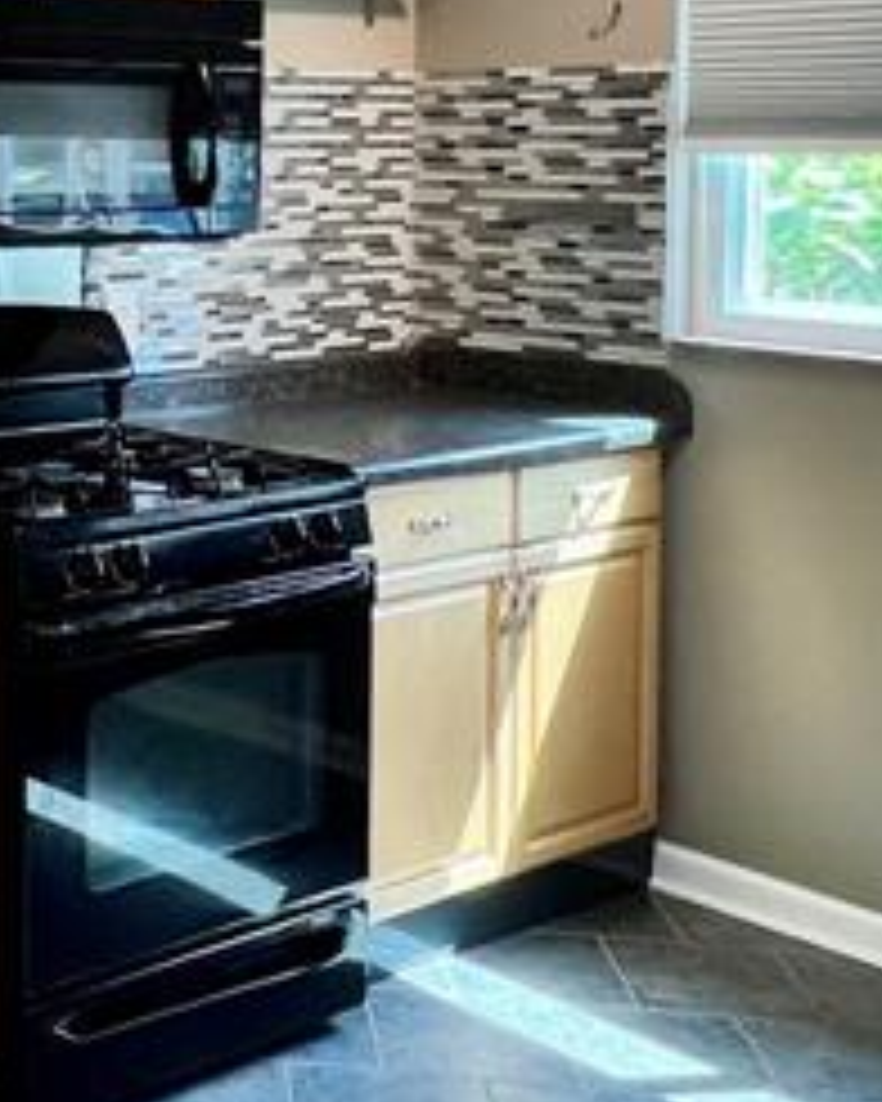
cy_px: 189
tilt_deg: -2.5
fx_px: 1729
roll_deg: +0.8
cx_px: -234
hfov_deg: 25.1
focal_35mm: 53
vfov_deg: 34.1
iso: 160
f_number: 1.8
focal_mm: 1.57
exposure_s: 1/120
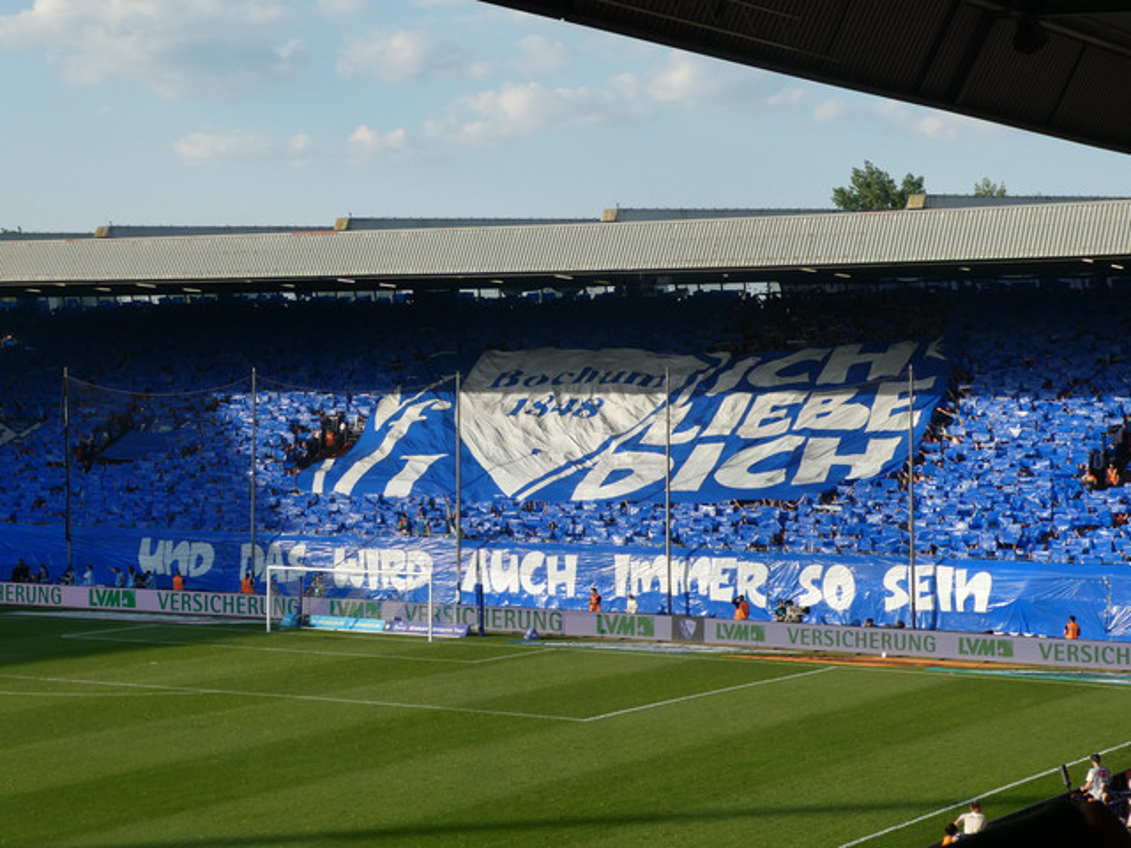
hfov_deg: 26.3
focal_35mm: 74
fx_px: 2418
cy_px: 424
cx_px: 566
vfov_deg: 19.9
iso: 80
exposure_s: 1/320
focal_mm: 13.2
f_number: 4.6
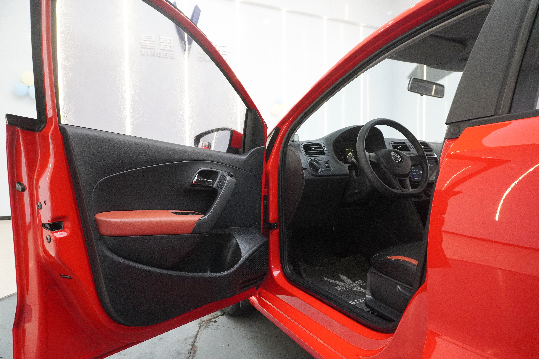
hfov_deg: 73.7
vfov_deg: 53.1
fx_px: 359
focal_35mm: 24
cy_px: 180
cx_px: 270
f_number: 6.3
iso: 3200
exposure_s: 1/80
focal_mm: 16
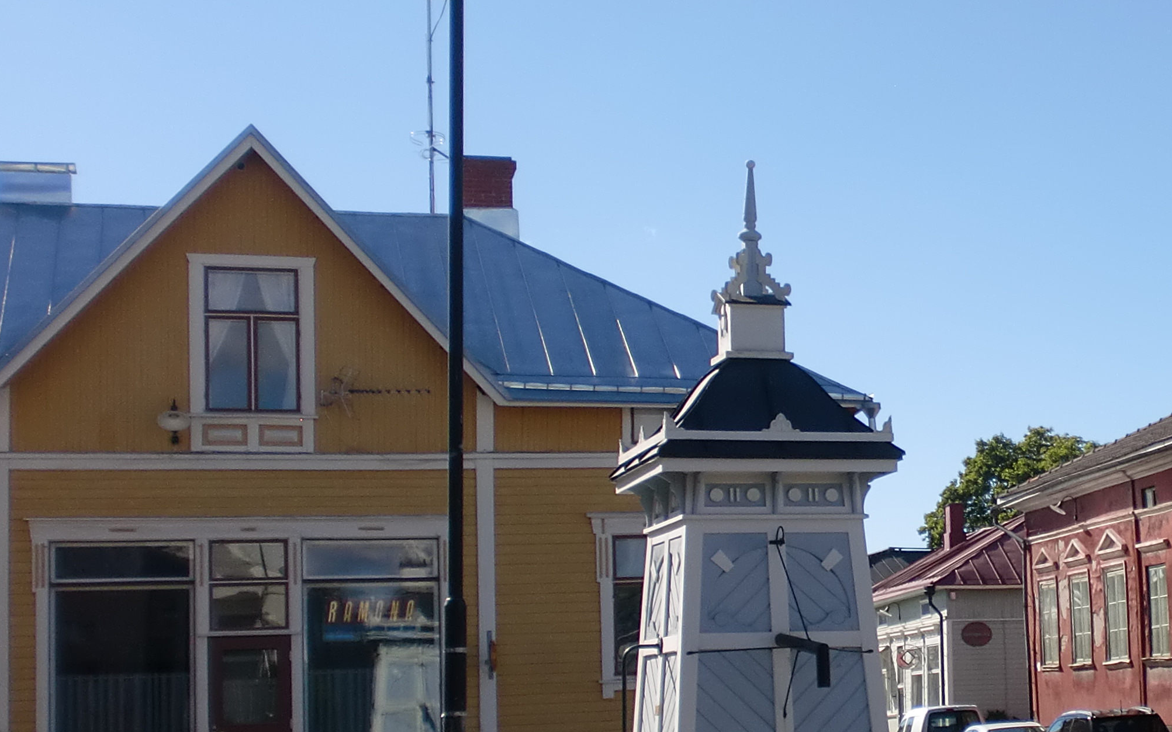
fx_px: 2364
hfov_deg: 26.6
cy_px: 520
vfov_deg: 17.5
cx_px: 1115
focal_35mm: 74
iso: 64
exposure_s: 1/1000
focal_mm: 6.3
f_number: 3.1
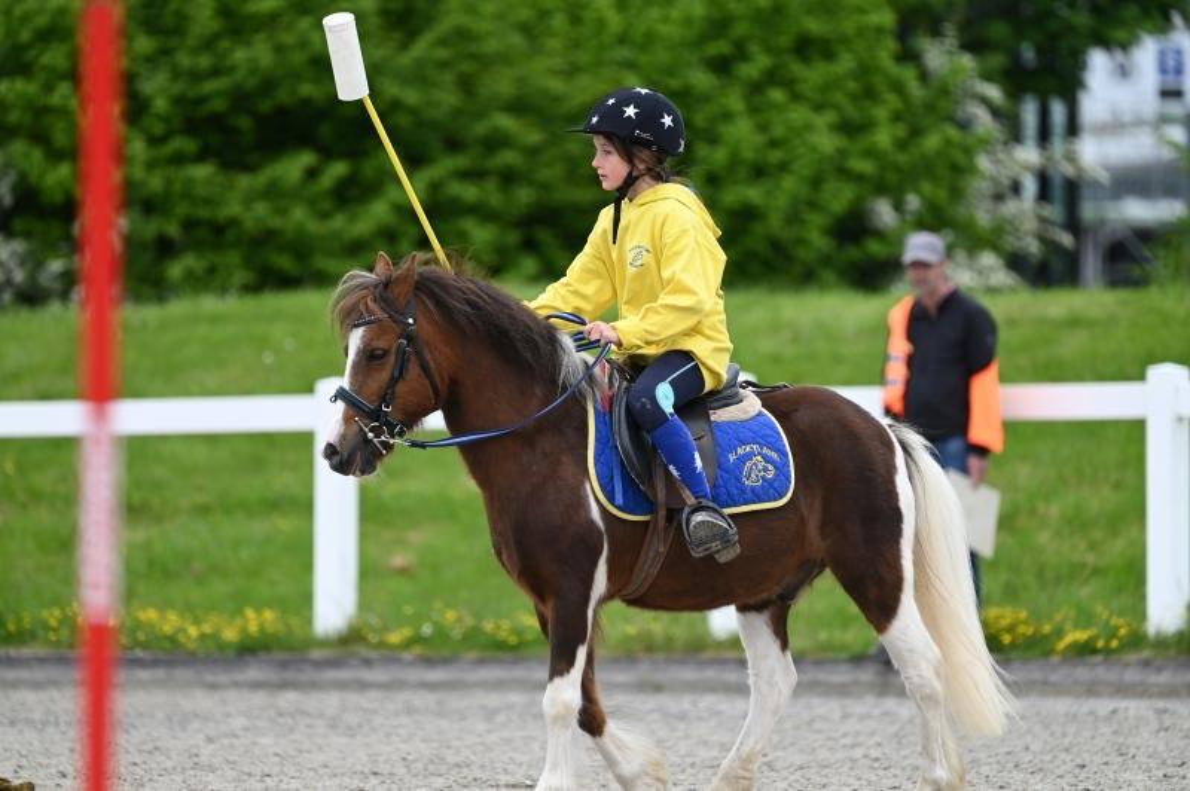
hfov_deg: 5.7
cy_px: 396
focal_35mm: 360
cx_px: 595
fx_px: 11890
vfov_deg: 3.8
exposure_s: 1/1250
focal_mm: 360
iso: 500
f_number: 5.6
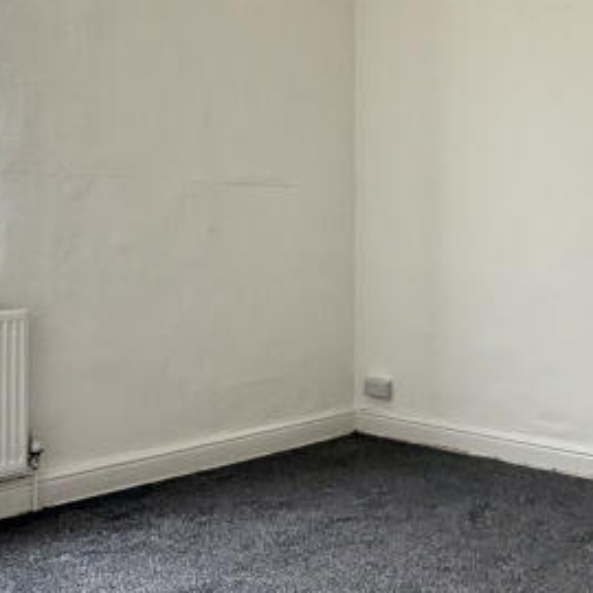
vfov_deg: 35.8
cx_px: 406
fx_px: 911
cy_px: 215
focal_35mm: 47
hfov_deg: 35.6
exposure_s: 1/99
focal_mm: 2.22
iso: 200
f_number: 2.2
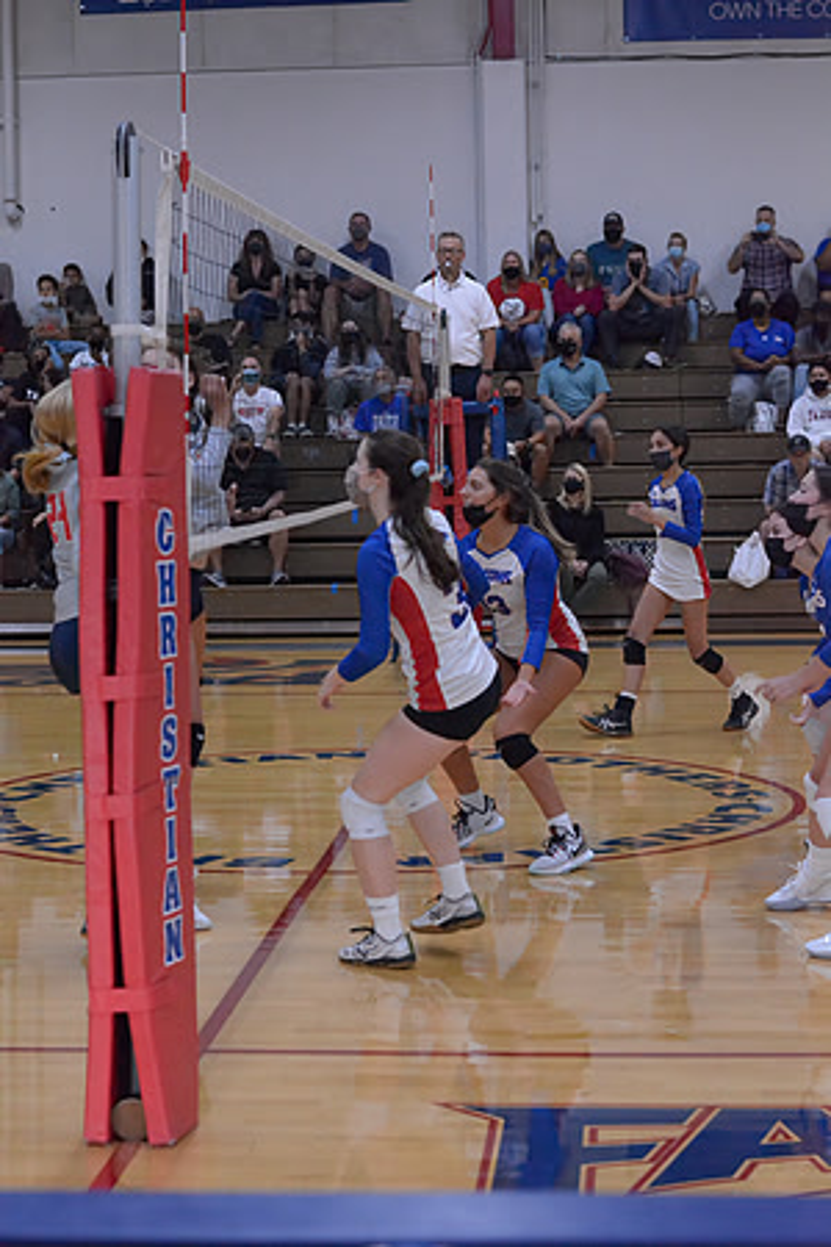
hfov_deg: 18.2
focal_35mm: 75
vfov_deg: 27.0
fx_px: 2597
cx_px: 416
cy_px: 624
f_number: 3.5
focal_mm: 50
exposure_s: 1/640
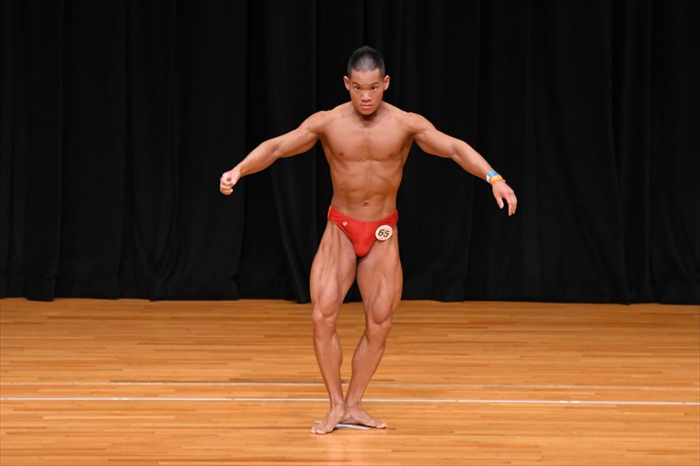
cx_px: 350
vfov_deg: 5.1
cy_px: 233
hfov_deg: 7.6
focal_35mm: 270
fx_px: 5248
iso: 3200
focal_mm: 180
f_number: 5.6
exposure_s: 1/400
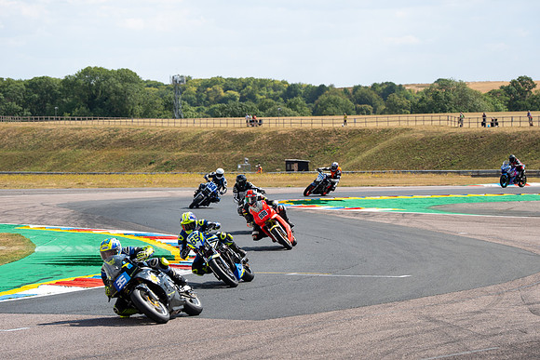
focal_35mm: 153
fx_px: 2291
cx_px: 275
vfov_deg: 9.0
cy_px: 177
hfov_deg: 13.4
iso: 125
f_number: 7.1
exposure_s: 1/500
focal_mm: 150
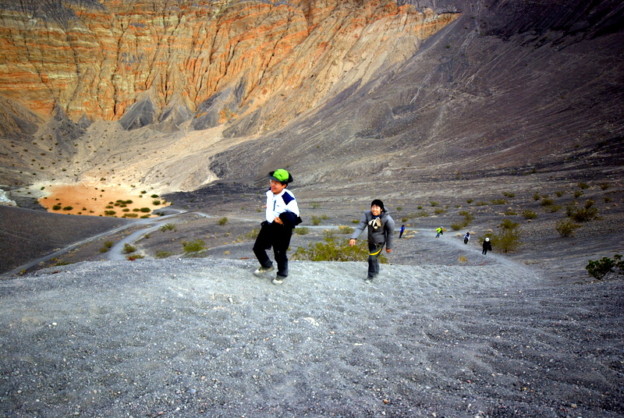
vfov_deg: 43.7
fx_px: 521
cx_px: 312
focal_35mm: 30
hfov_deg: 61.9
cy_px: 209
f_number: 6.7
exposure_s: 1/250
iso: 100
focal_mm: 20
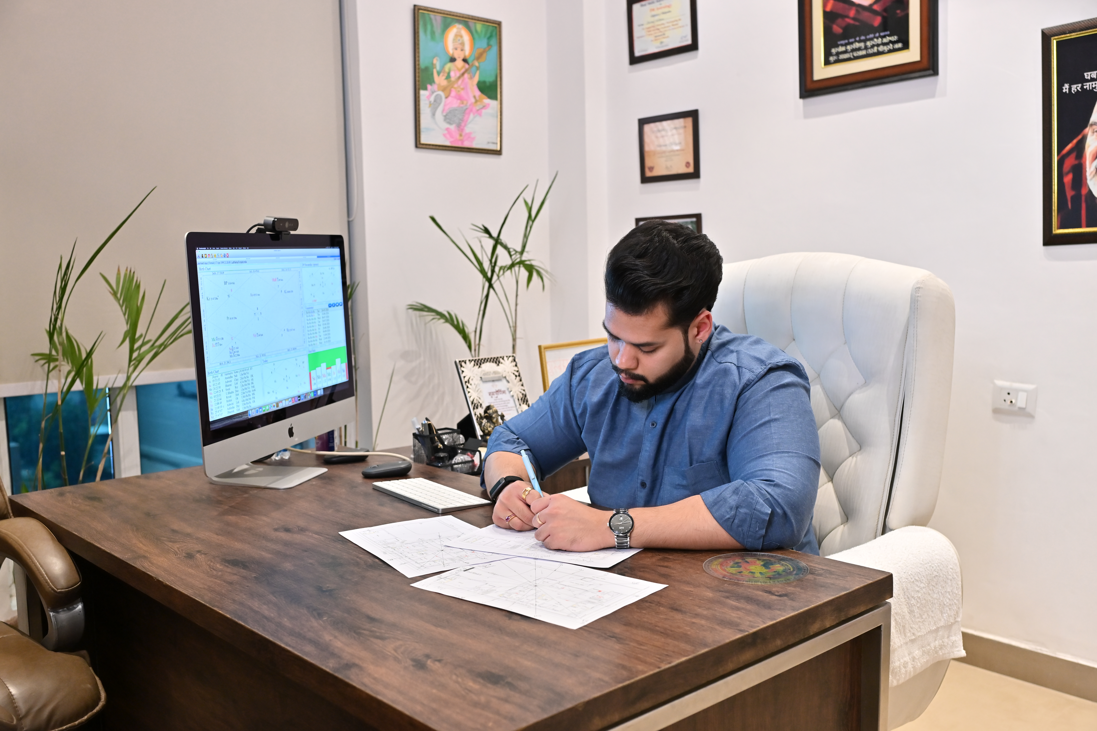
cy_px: 366
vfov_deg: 37.9
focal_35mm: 35
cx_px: 548
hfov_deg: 54.4
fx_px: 1066
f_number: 4.5
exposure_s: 1/125
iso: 1000
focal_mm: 35
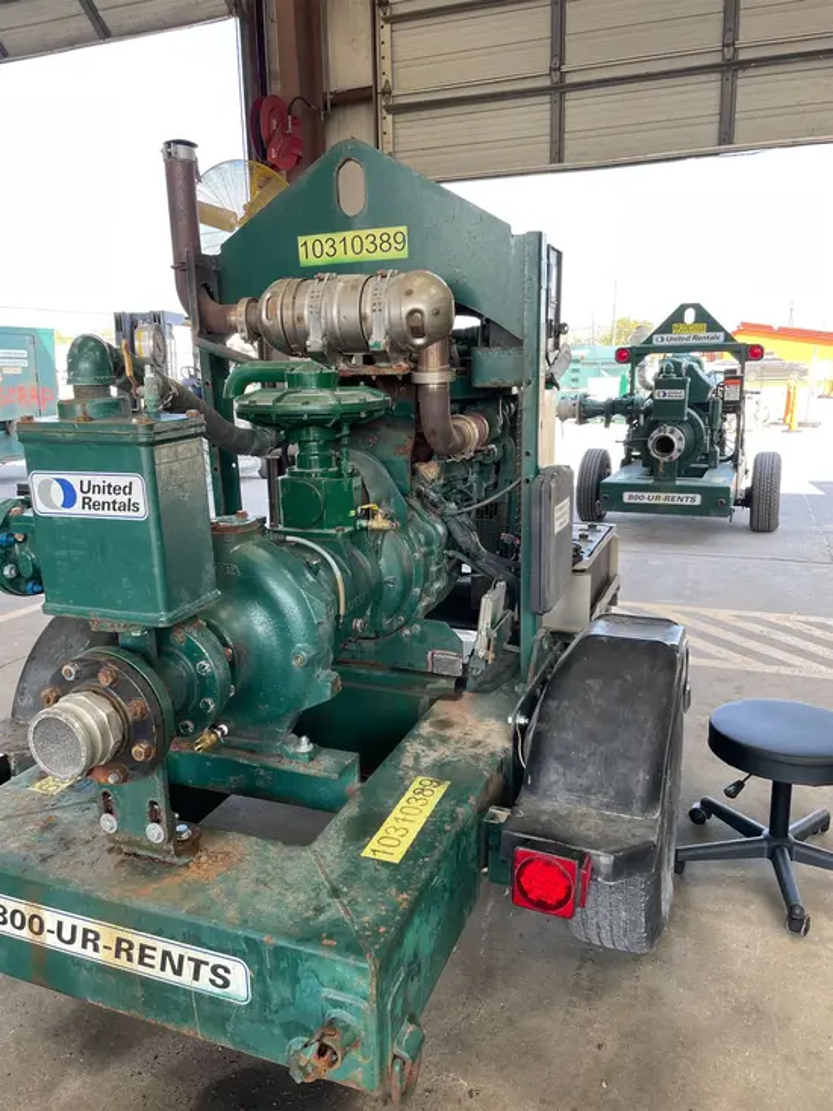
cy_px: 556
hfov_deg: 53.1
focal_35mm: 26
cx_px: 416
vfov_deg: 67.3
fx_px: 834
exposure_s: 1/156
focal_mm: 4.2
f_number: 1.6
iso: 32
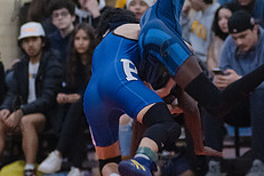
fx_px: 1841
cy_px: 57
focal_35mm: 251
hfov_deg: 8.2
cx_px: 165
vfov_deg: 5.5
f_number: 3.2
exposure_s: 1/400
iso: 8000
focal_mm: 100
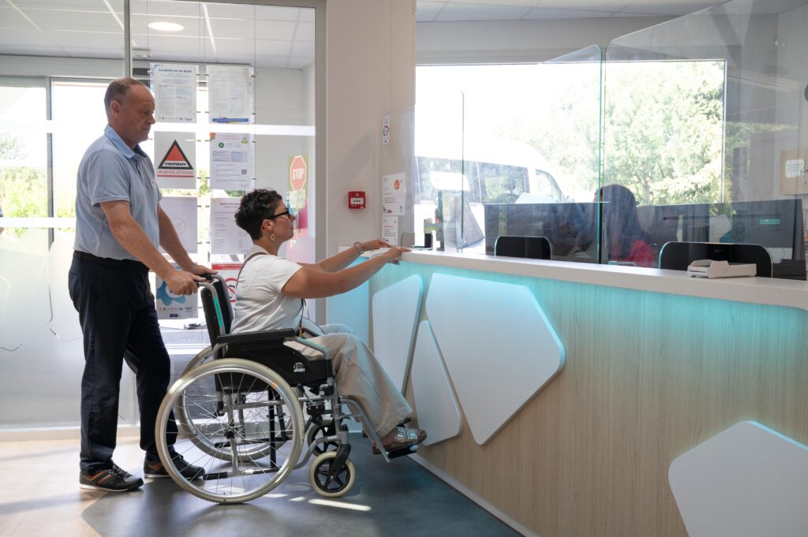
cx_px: 404
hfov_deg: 54.5
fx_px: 785
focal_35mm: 35
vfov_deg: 37.8
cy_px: 268
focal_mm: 35
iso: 1250
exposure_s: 1/125
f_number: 7.1
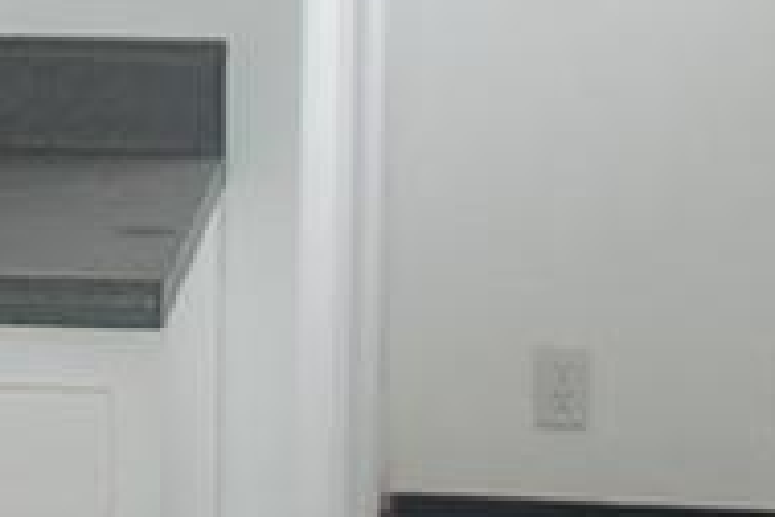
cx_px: -496
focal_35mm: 203
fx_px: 4363
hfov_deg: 9.8
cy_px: -113
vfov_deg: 6.7
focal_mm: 25
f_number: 4
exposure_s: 1/200
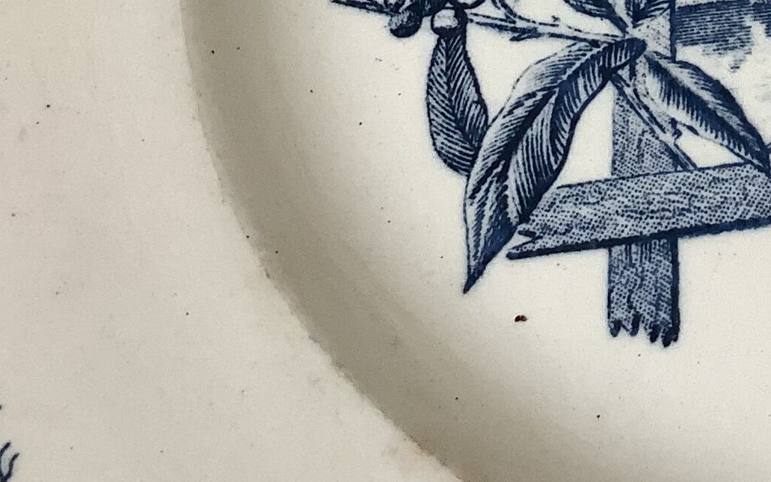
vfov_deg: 12.0
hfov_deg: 18.6
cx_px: 1001
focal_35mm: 104
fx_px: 2186
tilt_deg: -45.6
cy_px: -242
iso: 32
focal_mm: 3.3
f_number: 2.4
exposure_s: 1/120
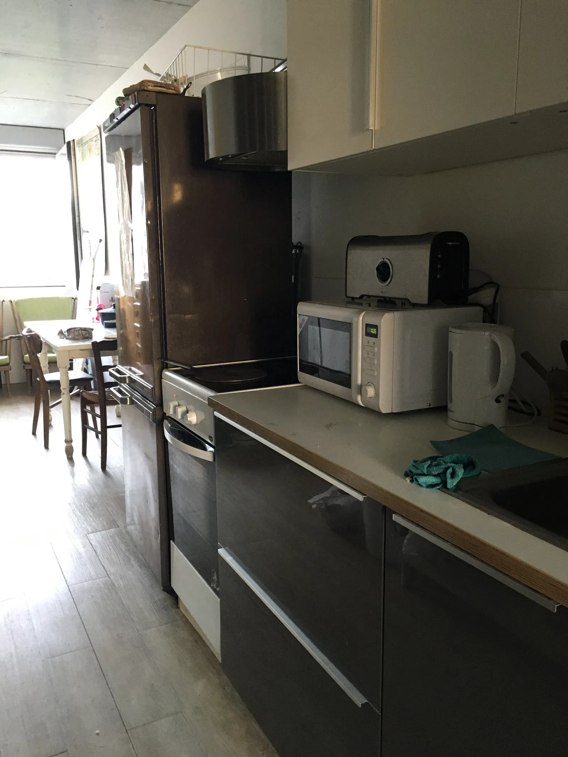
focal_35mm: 29
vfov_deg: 61.7
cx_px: 284
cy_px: 378
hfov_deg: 48.2
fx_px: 634
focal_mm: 4.15
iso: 160
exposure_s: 1/33
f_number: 2.2
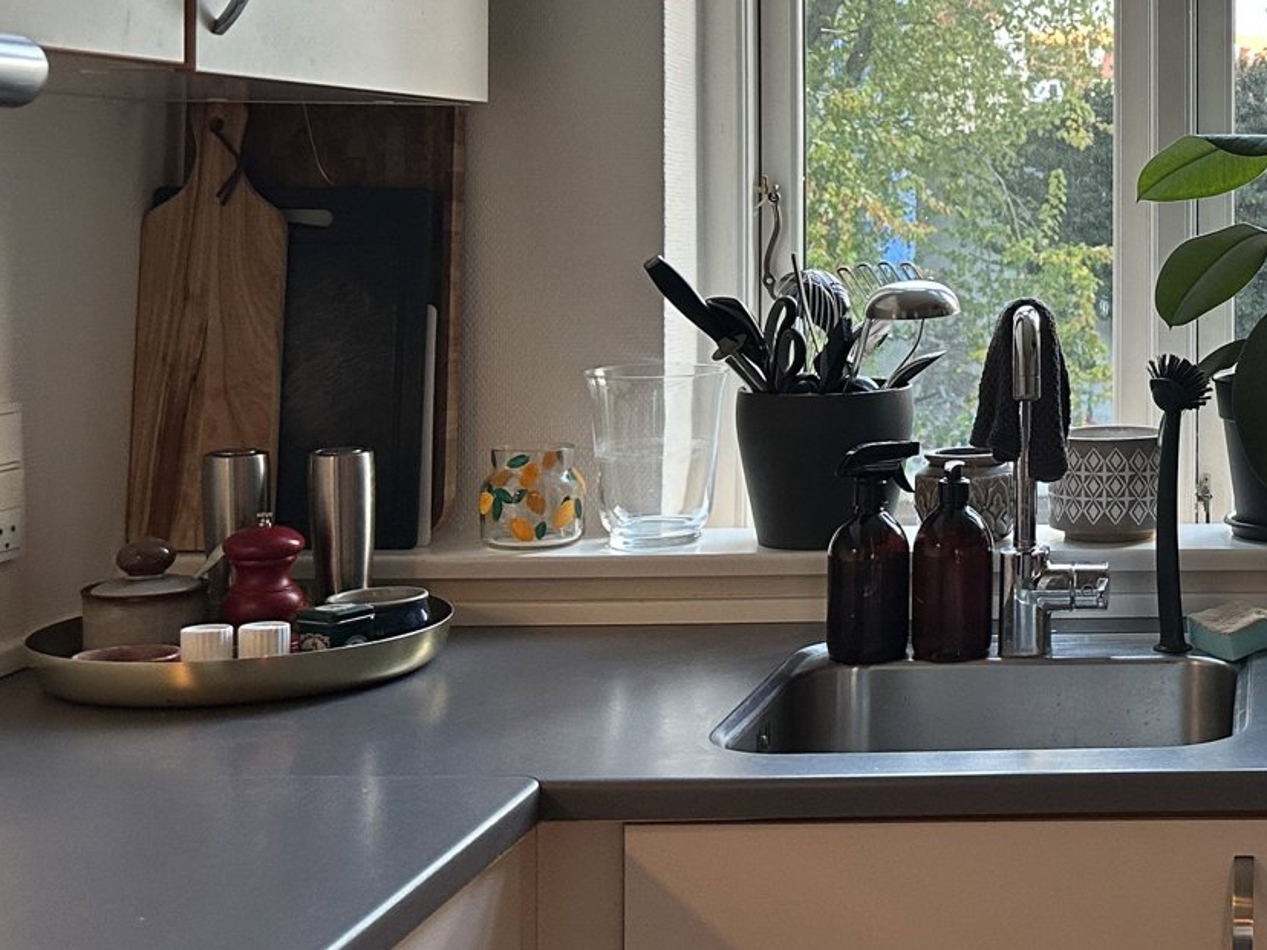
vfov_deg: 24.9
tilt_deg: -0.9
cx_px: 1356
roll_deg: -0.3
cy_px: 228
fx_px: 2123
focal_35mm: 58
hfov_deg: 30.2
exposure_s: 1/50
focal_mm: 6.86
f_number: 1.78
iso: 160
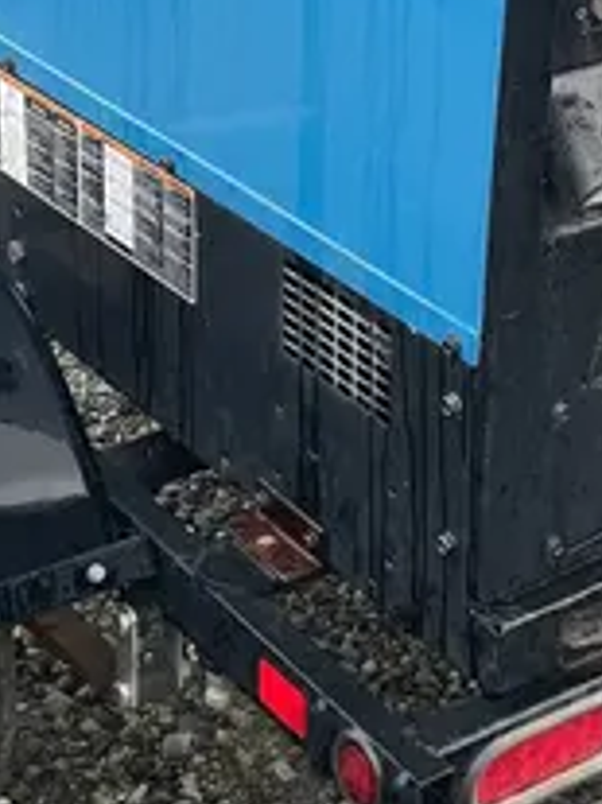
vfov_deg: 20.9
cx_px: 381
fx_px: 2135
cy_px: 103
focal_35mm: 92
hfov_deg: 16.0
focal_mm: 4.2
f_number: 1.6
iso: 100
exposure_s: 1/60
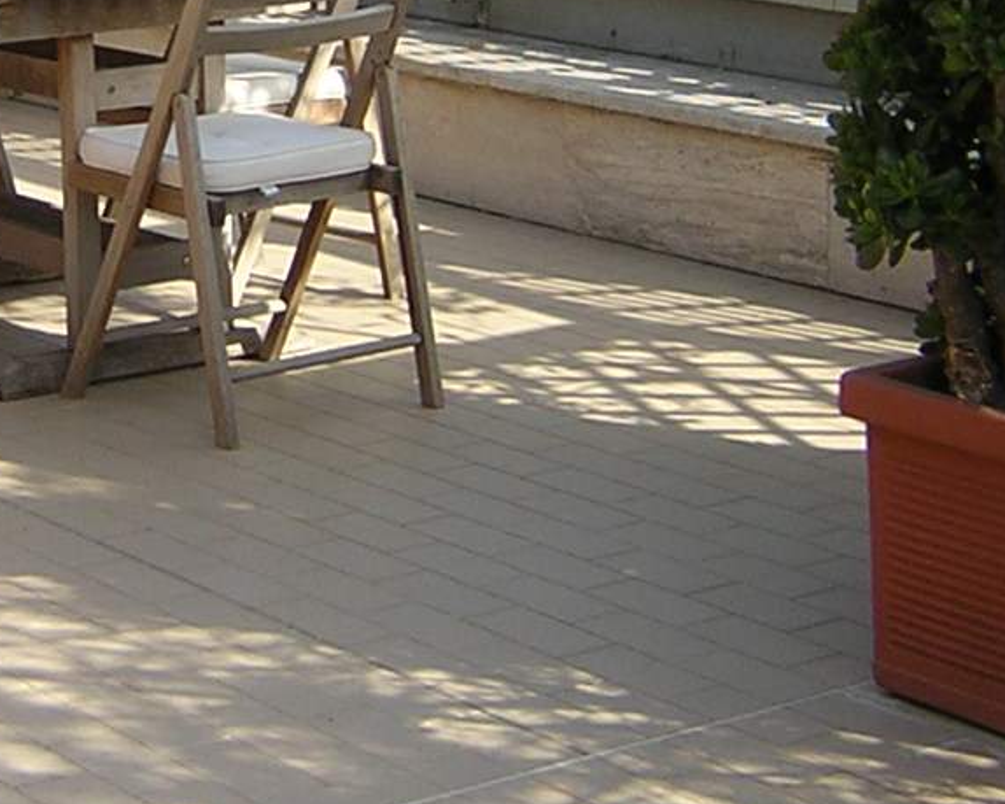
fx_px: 2914
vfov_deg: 15.3
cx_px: 114
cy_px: -58
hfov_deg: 19.2
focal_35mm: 98
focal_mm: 4.7
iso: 100
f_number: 2.6
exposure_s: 1/452
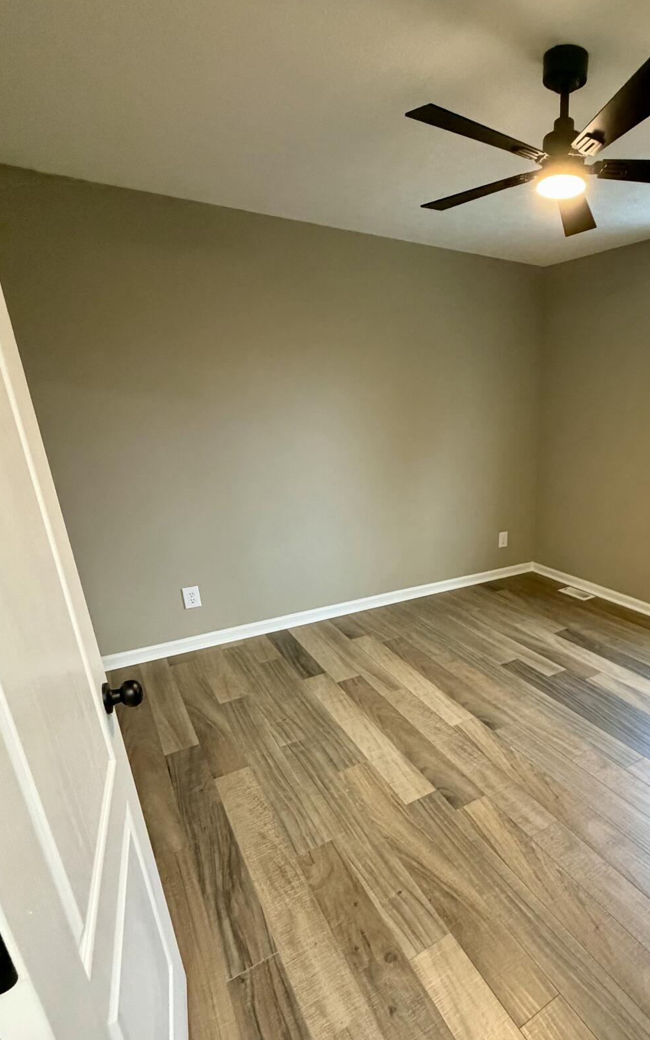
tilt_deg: -19.2
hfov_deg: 59.0
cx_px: 486
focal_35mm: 19
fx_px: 539
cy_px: 595
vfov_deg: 87.4
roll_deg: -1.3
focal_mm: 2.22
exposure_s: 1/60
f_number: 2.2
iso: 640
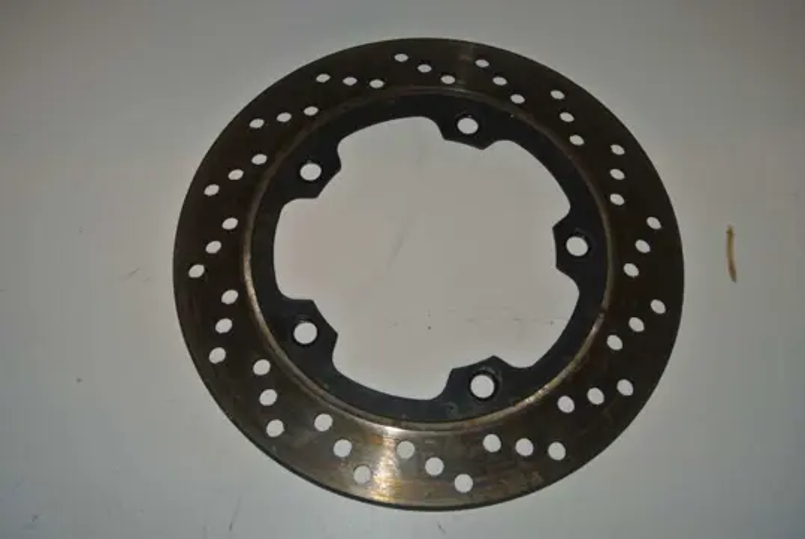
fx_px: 783
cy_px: 270
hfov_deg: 54.4
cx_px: 402
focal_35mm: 35
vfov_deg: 37.9
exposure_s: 1/60
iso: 200
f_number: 4
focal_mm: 13.1
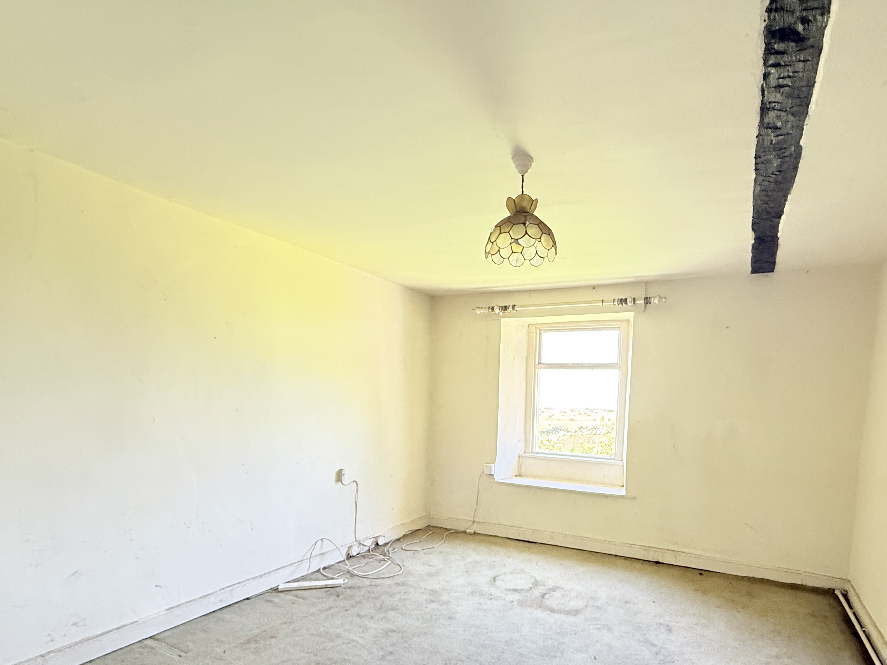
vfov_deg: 66.9
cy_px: 442
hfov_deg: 84.1
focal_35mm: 19
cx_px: 508
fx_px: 487
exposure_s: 1/70
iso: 320
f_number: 2.2
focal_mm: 2.22
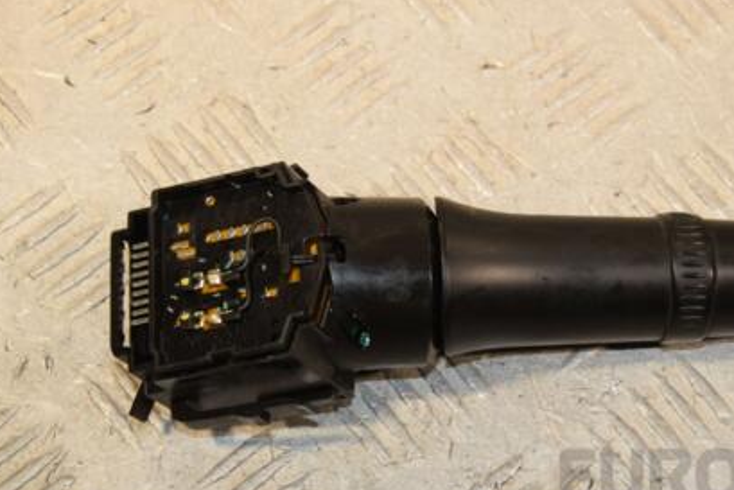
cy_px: 237
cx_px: 526
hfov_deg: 18.5
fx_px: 2243
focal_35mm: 110
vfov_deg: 12.5
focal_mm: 50
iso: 800
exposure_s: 1/200
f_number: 8
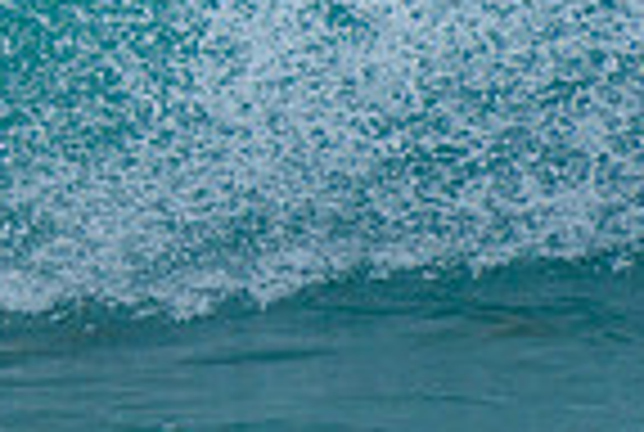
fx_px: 39921
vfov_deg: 0.6
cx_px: -566
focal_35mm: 2227
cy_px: -233
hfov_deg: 0.9
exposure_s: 1/2000
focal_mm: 400
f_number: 7.1
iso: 500
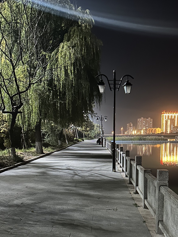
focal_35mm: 41
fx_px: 281
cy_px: 179
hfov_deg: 34.5
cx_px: 129
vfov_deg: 44.2
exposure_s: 1/14
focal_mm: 6.86
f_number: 1.78
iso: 2000
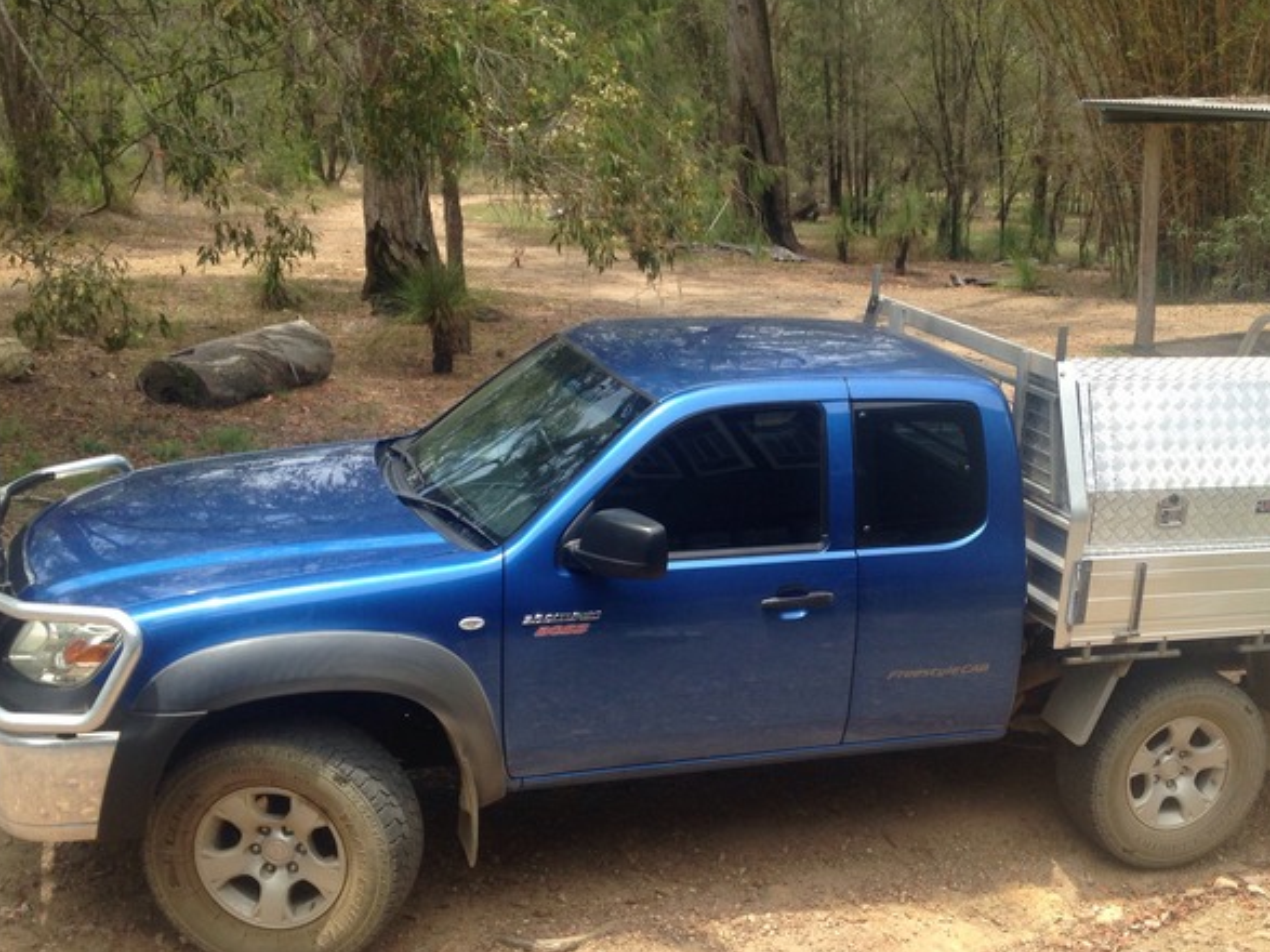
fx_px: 1651
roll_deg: +3.2
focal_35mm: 45
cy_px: 530
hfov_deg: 41.8
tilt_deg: -18.1
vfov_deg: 32.1
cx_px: 779
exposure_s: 1/678
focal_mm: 4.12
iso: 50
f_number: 2.4
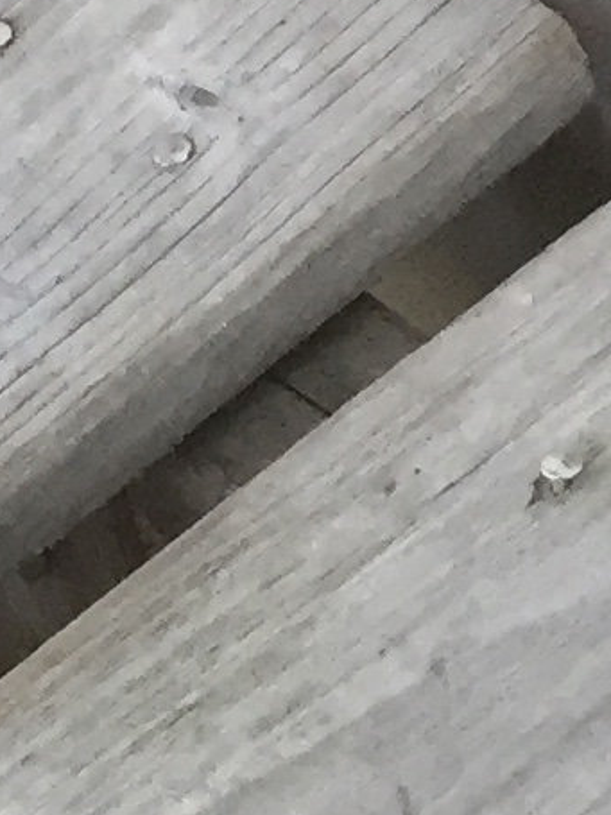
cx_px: 1270
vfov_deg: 7.8
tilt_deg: -69.2
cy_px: 2724
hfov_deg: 6.9
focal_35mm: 208
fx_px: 4897
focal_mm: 4.15
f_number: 2.2
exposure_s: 1/30
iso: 32
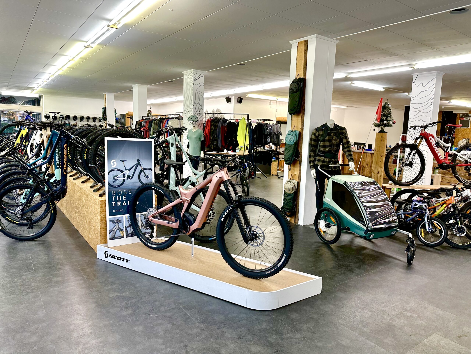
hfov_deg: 71.6
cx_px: 236
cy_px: 177
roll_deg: -2.1
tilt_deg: -7.0
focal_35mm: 24
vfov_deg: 56.8
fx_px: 327
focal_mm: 6.86
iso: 100
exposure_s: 1/100
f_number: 1.78
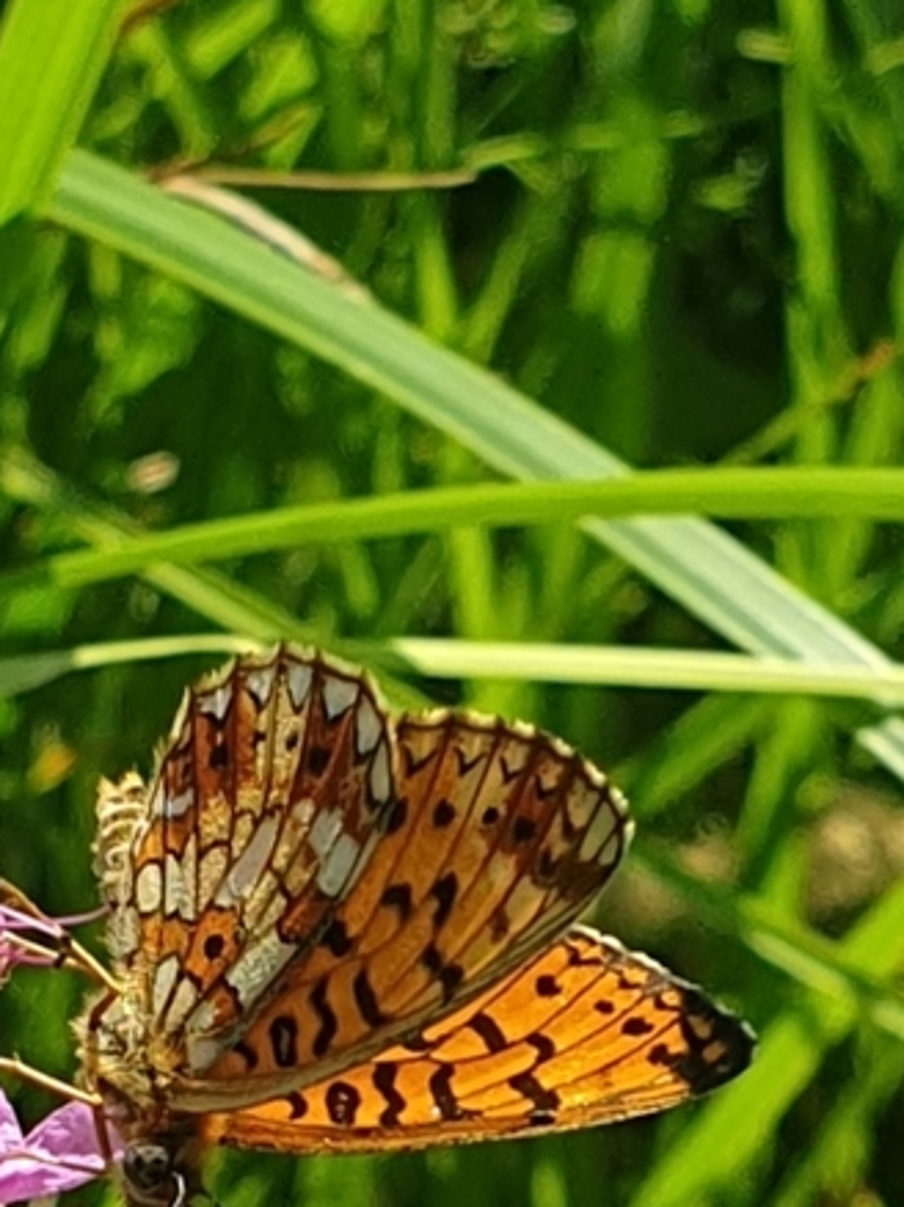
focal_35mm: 38
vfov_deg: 47.6
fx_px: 1324
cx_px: 405
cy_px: 868
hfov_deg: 37.6
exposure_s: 1/1321
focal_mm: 4.3
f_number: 2.4
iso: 50
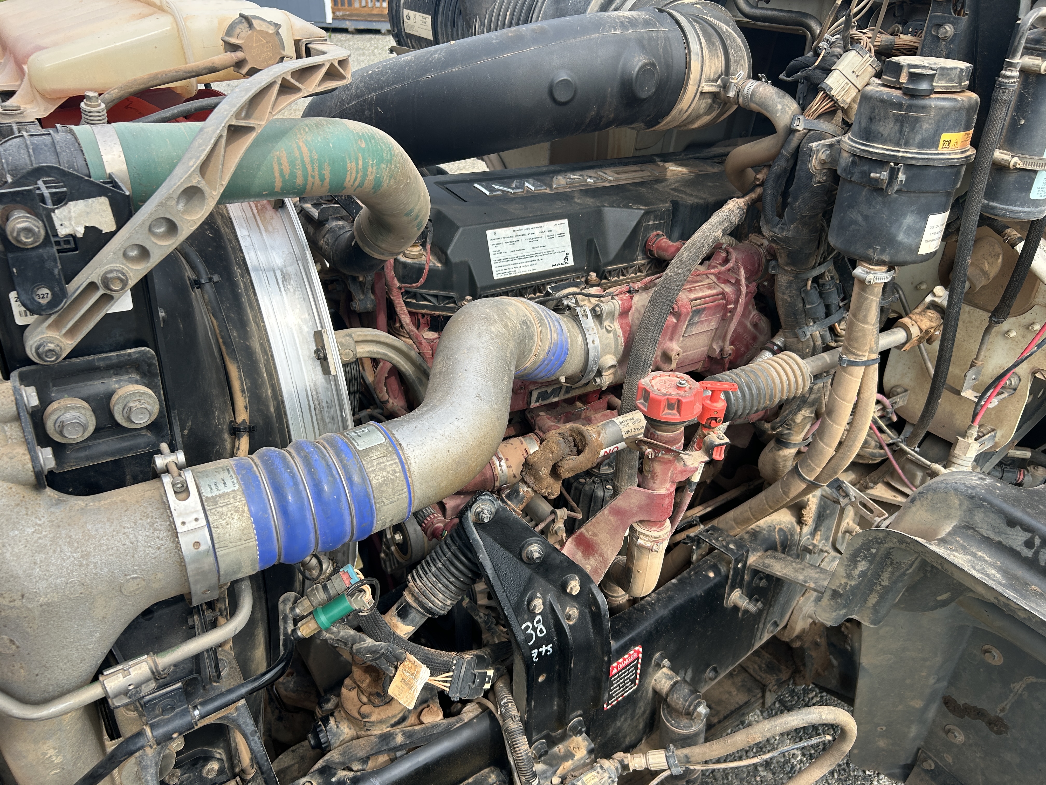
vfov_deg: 53.1
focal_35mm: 26
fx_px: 786
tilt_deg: -28.2
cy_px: 392
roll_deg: -2.2
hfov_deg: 67.3
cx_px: 523
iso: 50
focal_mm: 5.7
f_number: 1.5
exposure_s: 1/1068
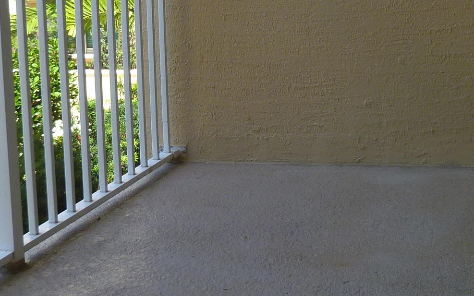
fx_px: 995
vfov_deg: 16.9
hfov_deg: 26.8
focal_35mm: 77
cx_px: 240
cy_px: 73
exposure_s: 1/250
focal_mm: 5
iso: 80
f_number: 3.3
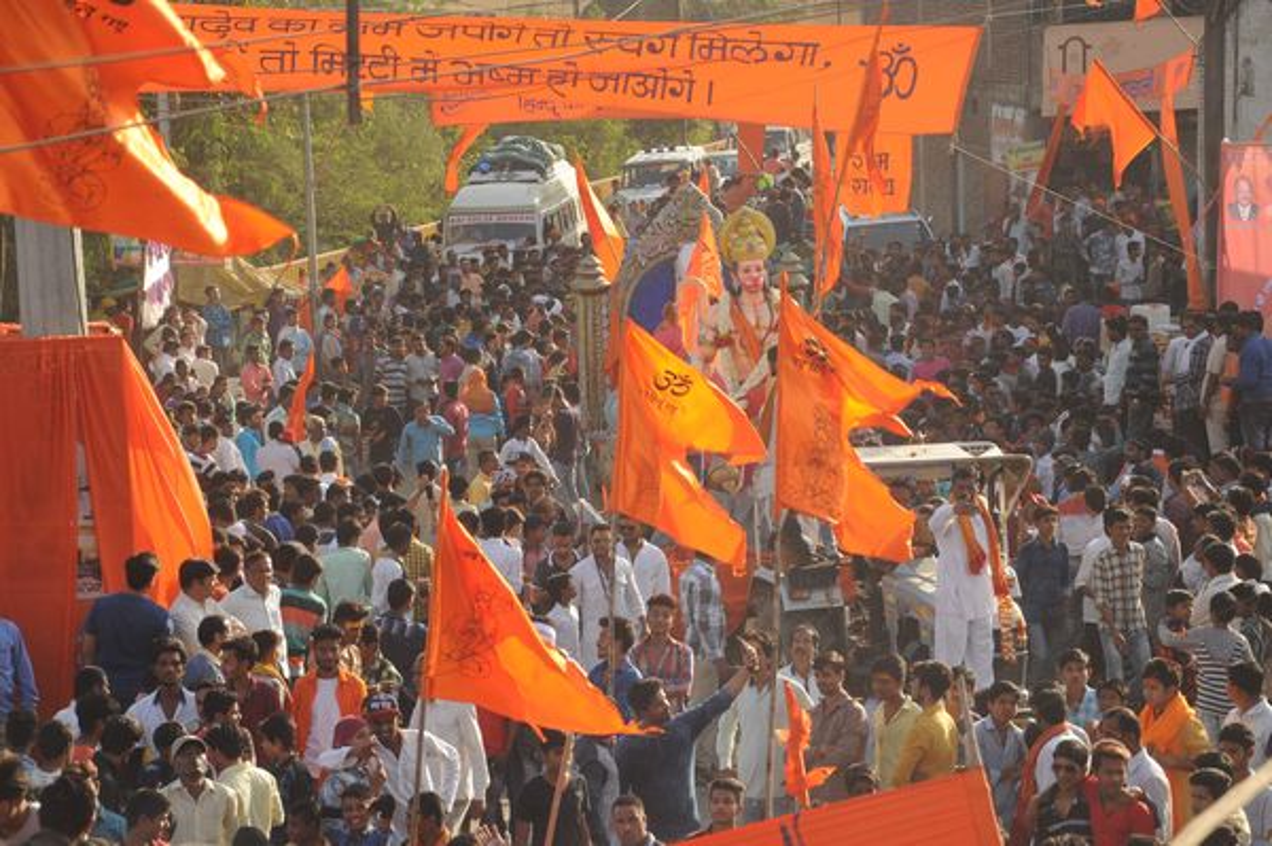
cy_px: 423
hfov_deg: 17.1
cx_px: 636
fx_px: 4236
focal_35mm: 120
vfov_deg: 11.4
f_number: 7.1
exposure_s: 1/800
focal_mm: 80
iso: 640
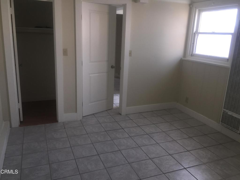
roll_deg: -1.9
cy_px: 90
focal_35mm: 29
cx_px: 120
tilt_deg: -15.0
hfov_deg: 61.7
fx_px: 201
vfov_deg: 48.2
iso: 50
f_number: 2.2
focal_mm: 4.15
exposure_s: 1/30
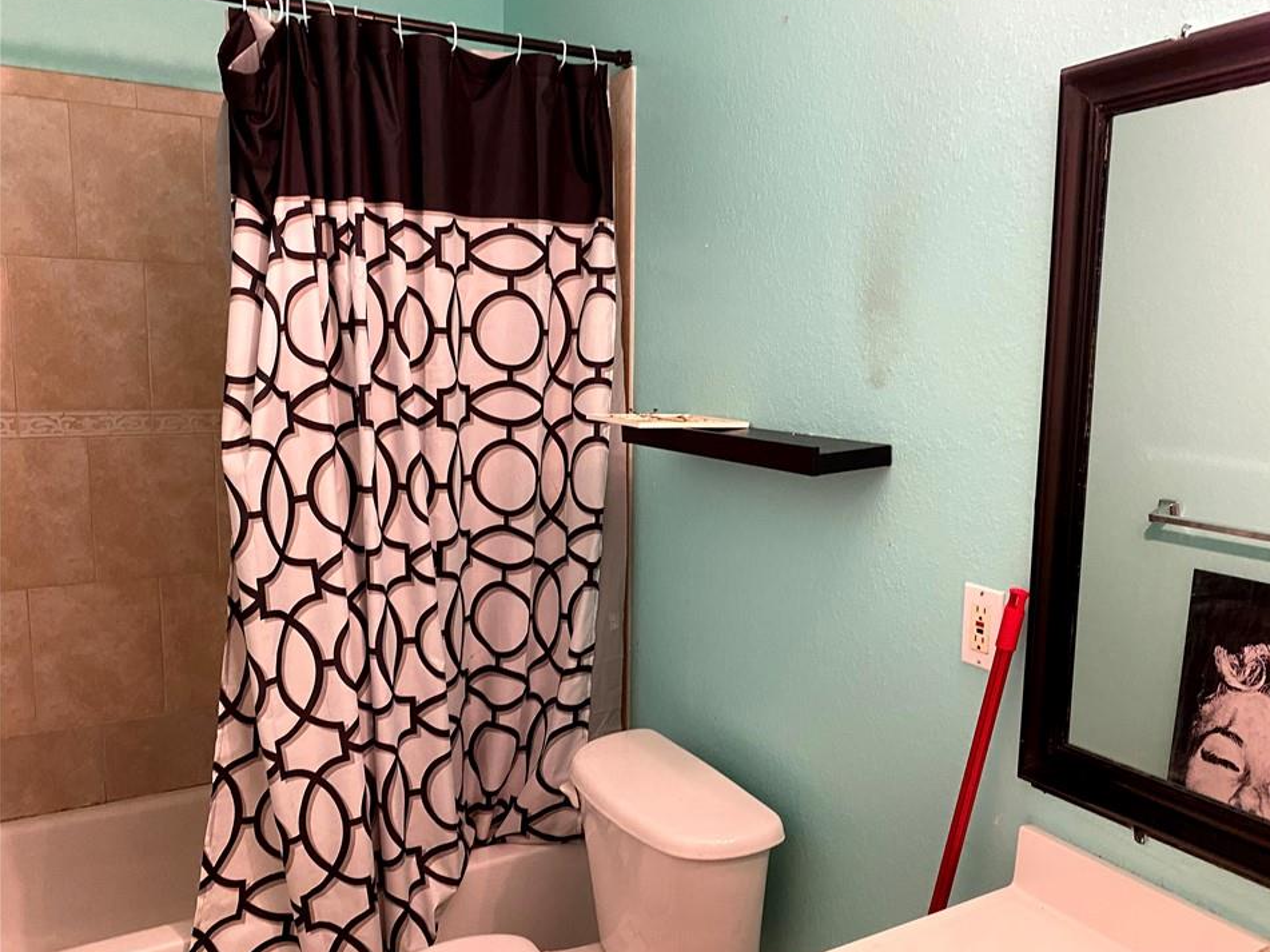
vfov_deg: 49.7
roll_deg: -1.1
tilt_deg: -7.5
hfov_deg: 63.4
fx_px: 1027
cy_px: 471
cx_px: 682
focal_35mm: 28
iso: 200
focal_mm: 4.25
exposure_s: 1/60
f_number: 1.8
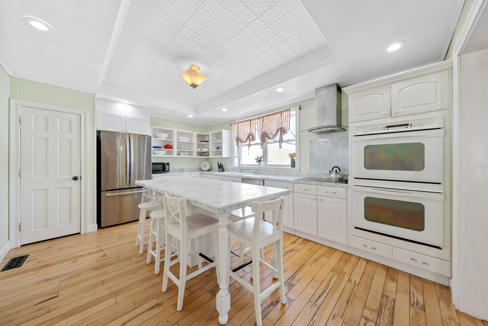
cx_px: 244
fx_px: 163
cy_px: 163
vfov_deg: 90.0
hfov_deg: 112.6
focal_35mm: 12
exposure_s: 1/15
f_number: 8
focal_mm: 8
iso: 500
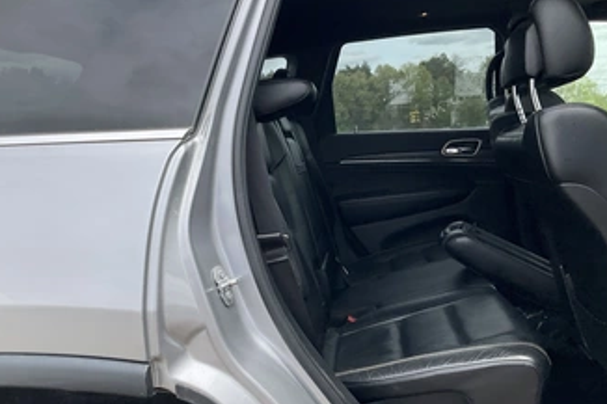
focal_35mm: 37
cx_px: 259
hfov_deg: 51.7
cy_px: 199
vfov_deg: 35.9
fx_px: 624
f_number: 1.8
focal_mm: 3
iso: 25
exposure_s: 1/642
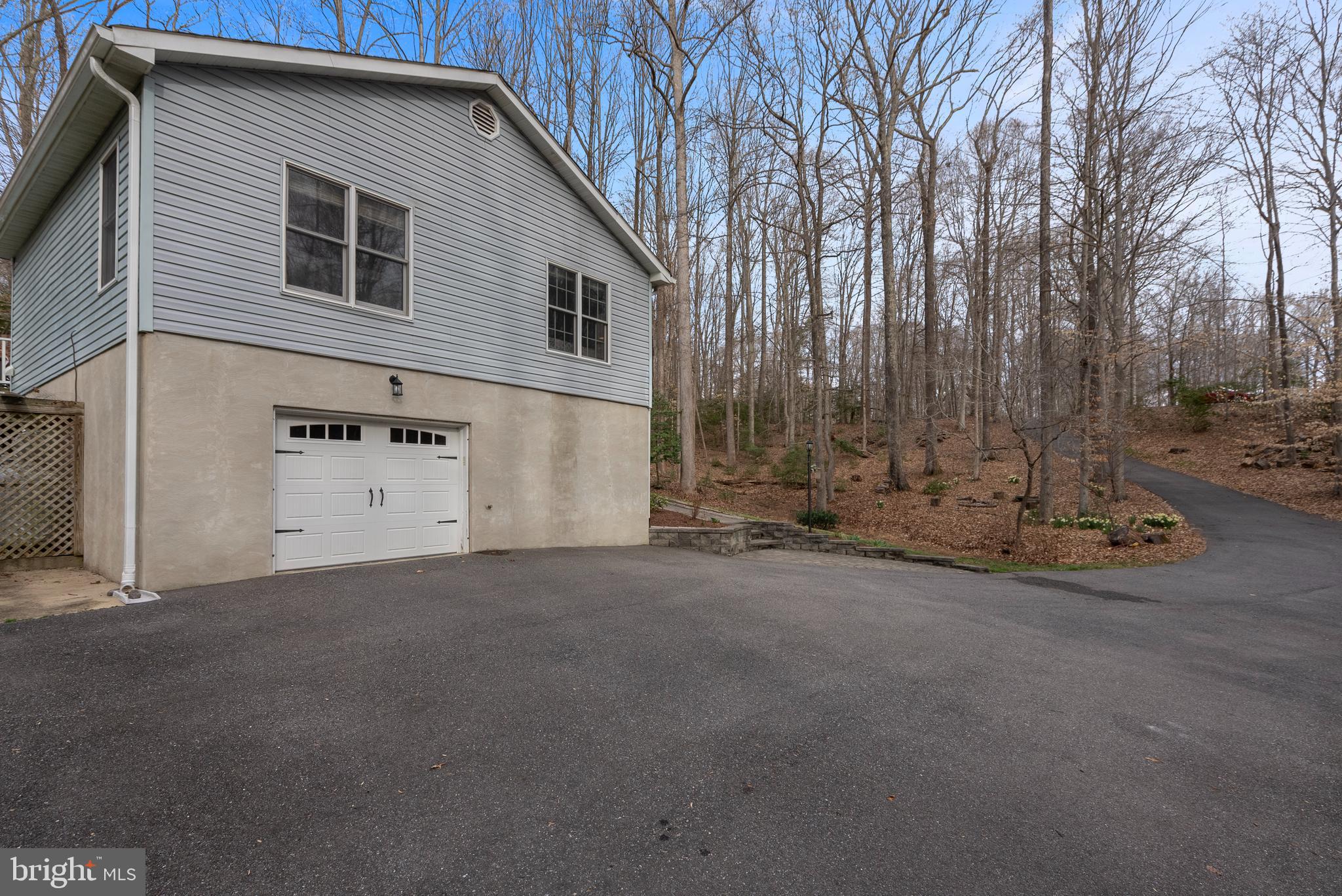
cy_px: 448
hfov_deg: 96.7
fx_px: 597
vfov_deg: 73.8
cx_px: 671
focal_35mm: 16
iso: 800
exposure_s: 1/320
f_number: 8
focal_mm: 16
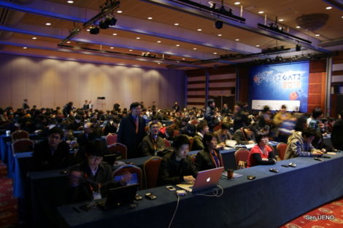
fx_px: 257
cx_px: 172
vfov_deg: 47.9
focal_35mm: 27
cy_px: 114
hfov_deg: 67.4
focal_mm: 18
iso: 400
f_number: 3.5
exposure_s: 1/4
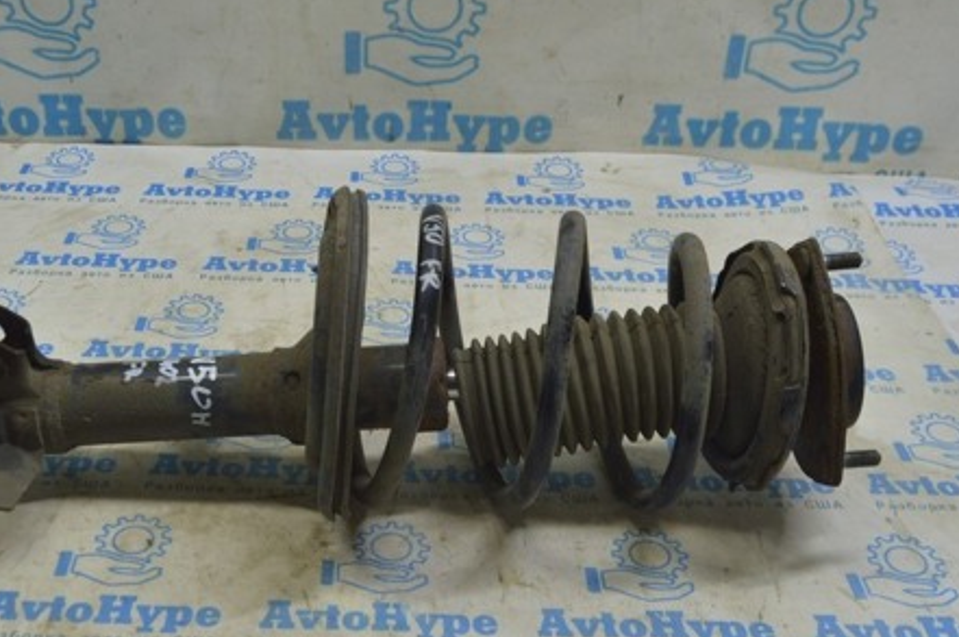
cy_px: 351
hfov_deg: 42.6
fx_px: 1217
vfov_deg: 29.3
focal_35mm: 46
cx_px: 346
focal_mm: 21
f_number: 5.6
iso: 400
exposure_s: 1/40
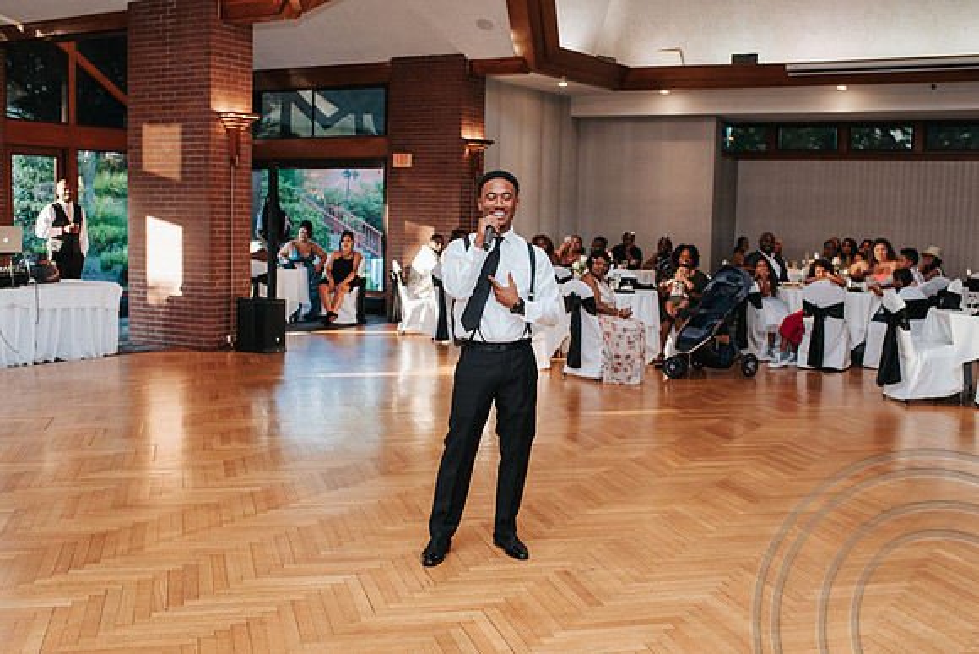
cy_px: 351
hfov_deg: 45.8
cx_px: 496
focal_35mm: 43
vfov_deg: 31.4
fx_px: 1160
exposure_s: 1/200
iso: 1000
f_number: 3.2
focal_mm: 35
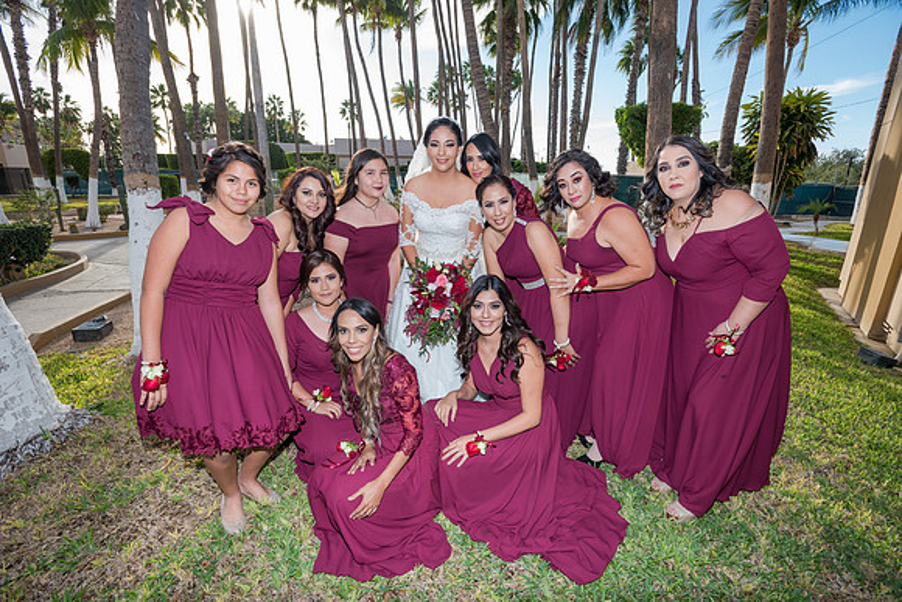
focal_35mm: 17
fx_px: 426
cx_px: 451
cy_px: 301
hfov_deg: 93.3
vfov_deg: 70.5
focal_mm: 17
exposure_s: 1/250
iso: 320
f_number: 5
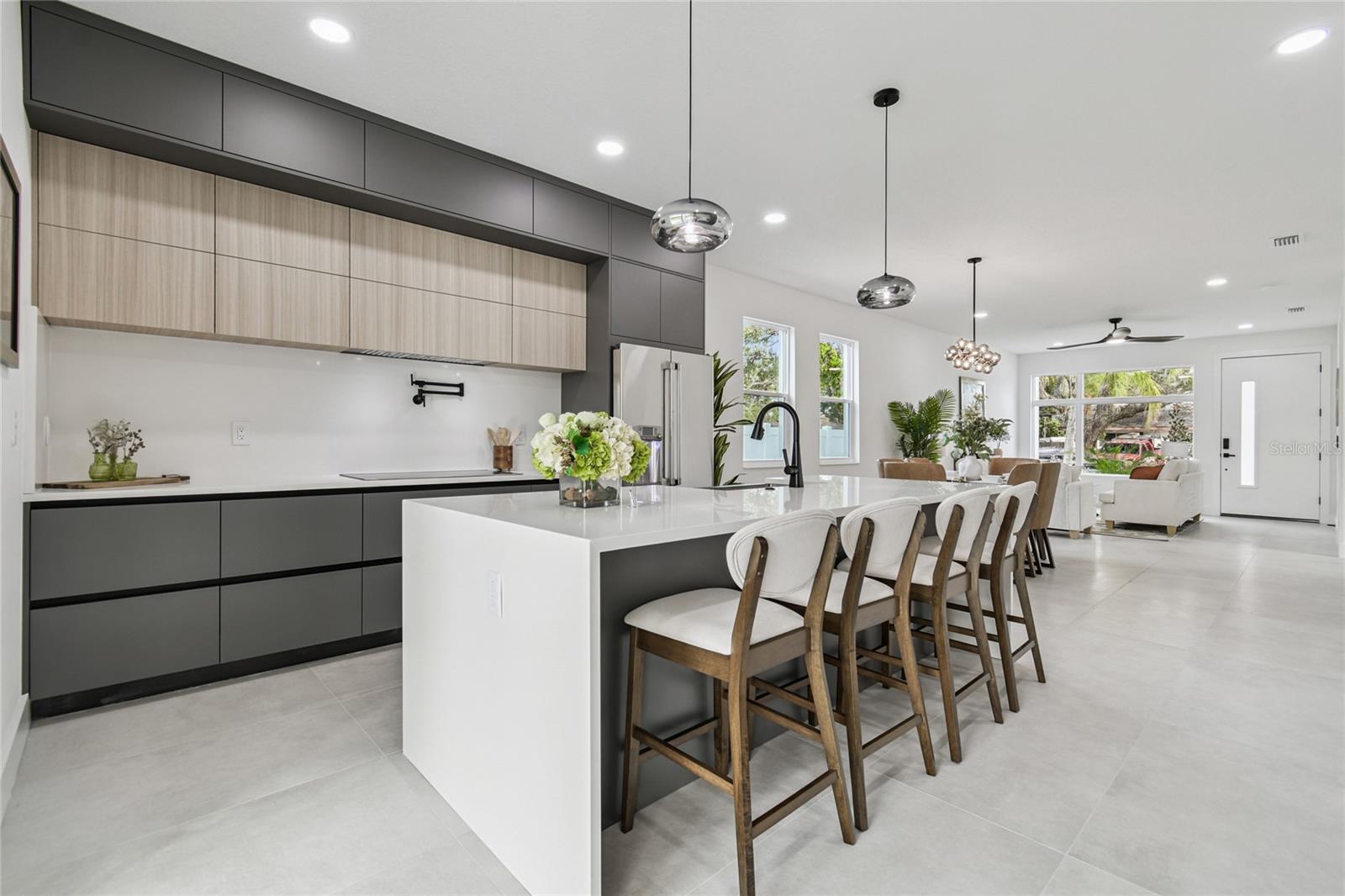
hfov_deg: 100.4
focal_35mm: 15
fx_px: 560
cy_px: 448
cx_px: 672
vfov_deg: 77.3
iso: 100
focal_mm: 10
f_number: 7.1
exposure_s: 1/8
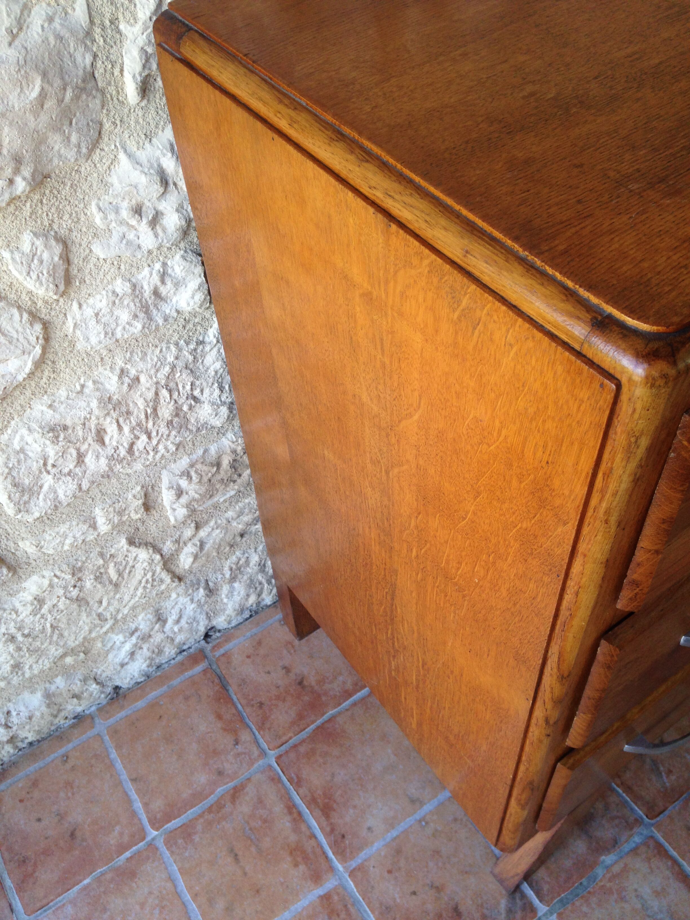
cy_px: 460
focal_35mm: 33
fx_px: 877
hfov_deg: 42.9
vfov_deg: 55.4
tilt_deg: -49.0
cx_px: 345
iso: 64
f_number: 2.4
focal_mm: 4.12
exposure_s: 1/120
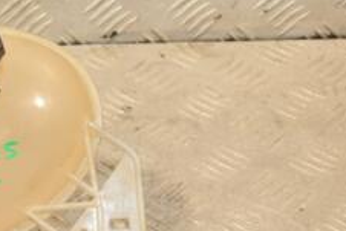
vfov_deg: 9.9
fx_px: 1340
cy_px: 158
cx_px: -90
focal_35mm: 139
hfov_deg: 14.2
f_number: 6.3
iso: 800
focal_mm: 35
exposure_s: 1/200
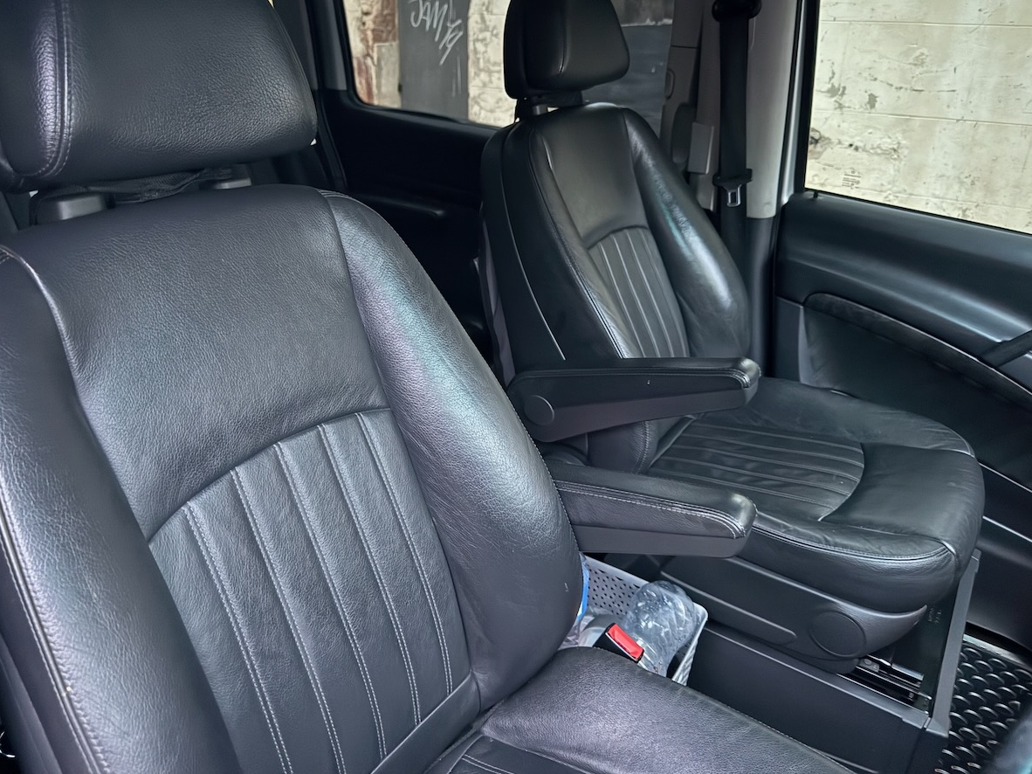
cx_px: 481
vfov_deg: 53.0
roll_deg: -0.7
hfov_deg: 67.2
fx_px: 775
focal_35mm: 26
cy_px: 356
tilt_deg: -23.9
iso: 1600
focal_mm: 6.76
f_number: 1.78
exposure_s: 1/21
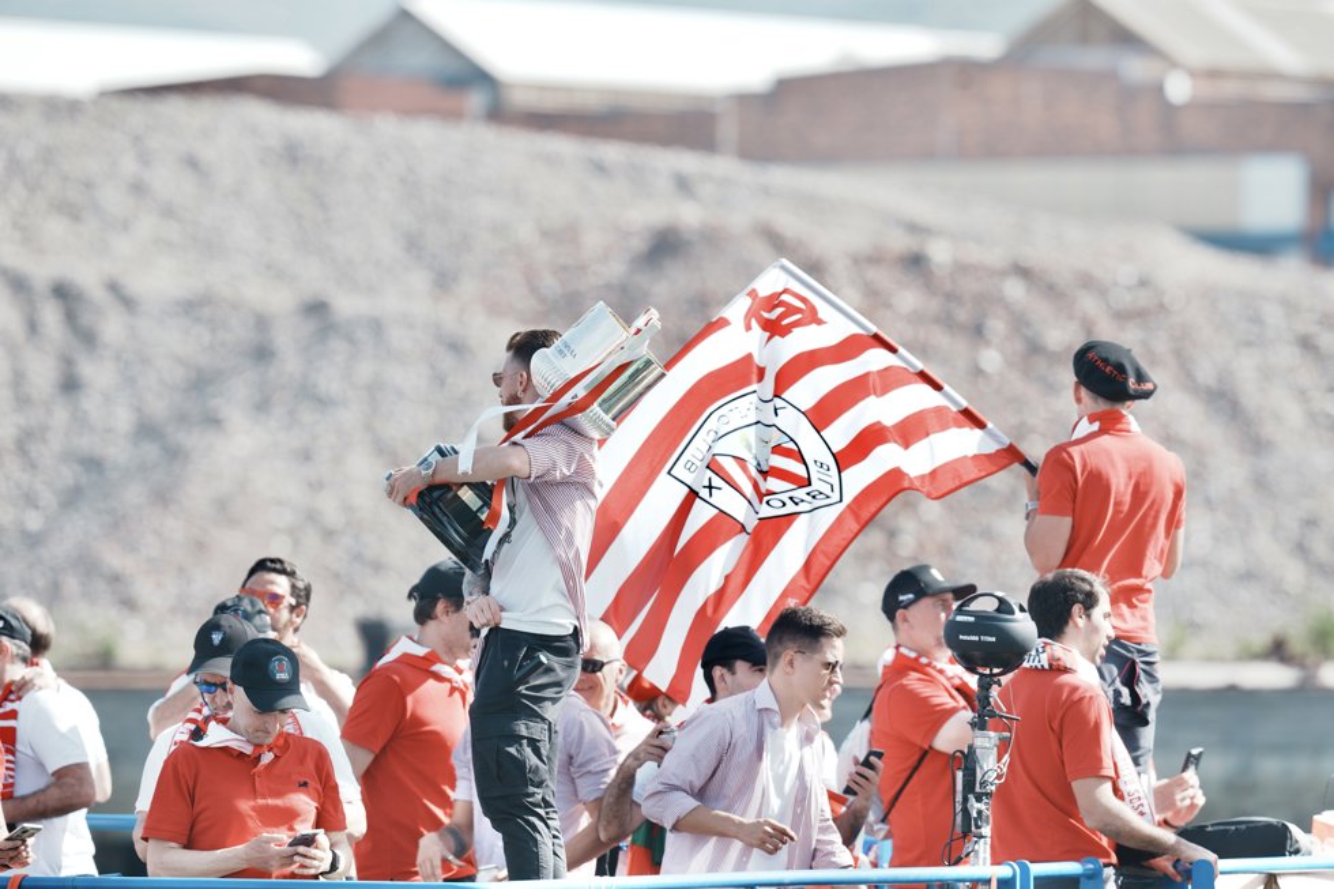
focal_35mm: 400
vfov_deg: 3.4
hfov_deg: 5.2
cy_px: 444
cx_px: 667
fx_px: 14819
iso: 100
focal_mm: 400
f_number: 5.6
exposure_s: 1/200
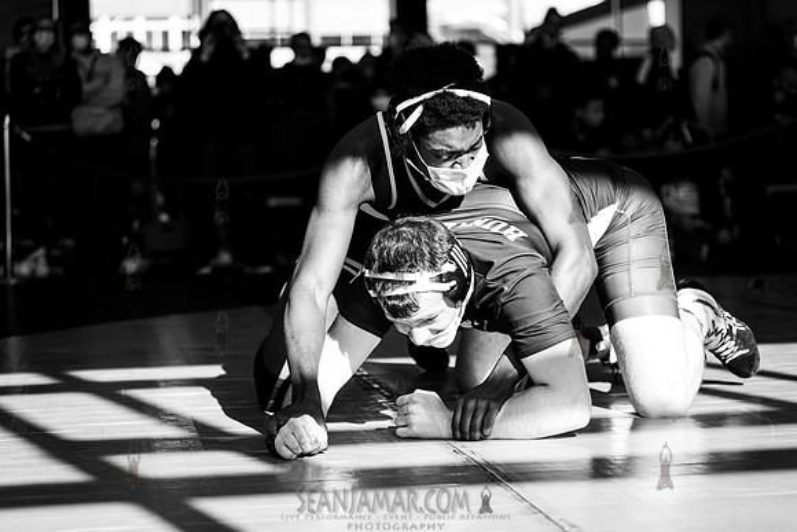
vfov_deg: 17.1
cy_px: 266
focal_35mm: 80
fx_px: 1771
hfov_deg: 25.4
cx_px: 398
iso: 400
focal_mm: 80
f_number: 3.5
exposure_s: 1/1250
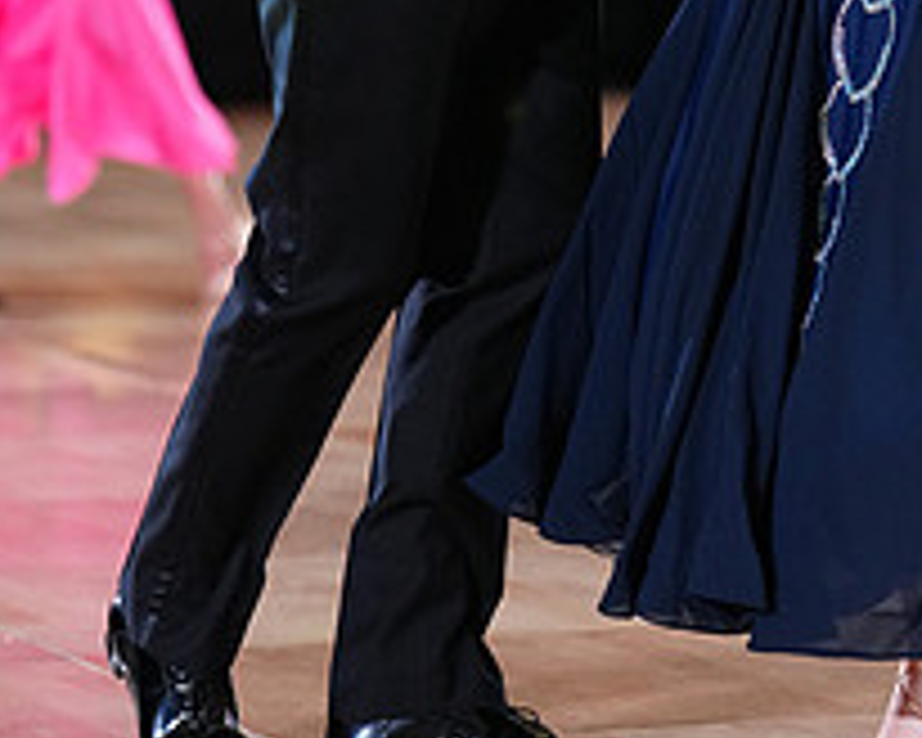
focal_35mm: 338
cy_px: -230
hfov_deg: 5.7
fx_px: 9223
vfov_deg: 4.6
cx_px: 834
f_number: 2.8
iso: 2500
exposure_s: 1/400
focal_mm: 127
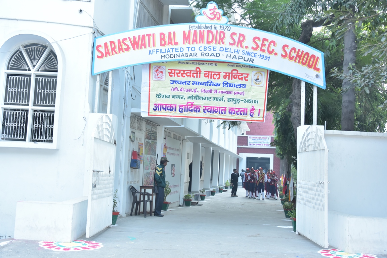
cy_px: 129
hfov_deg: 51.3
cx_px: 194
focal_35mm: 38
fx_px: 403
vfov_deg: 35.5
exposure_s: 1/125
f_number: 5.6
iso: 400
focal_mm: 25
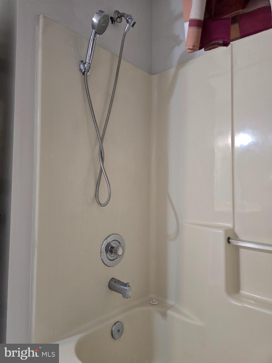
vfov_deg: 73.9
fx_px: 241
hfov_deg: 58.9
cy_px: 182
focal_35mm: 23
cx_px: 136
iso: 500
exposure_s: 1/120
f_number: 1.7
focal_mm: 6.3
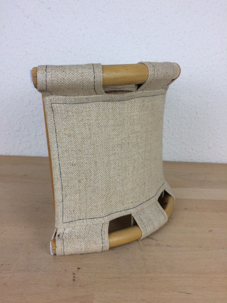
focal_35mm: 29
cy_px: 152
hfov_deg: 48.2
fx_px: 254
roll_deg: -1.8
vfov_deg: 61.7
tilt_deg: -16.5
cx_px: 114
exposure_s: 1/100
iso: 50
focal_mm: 4.15
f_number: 2.2
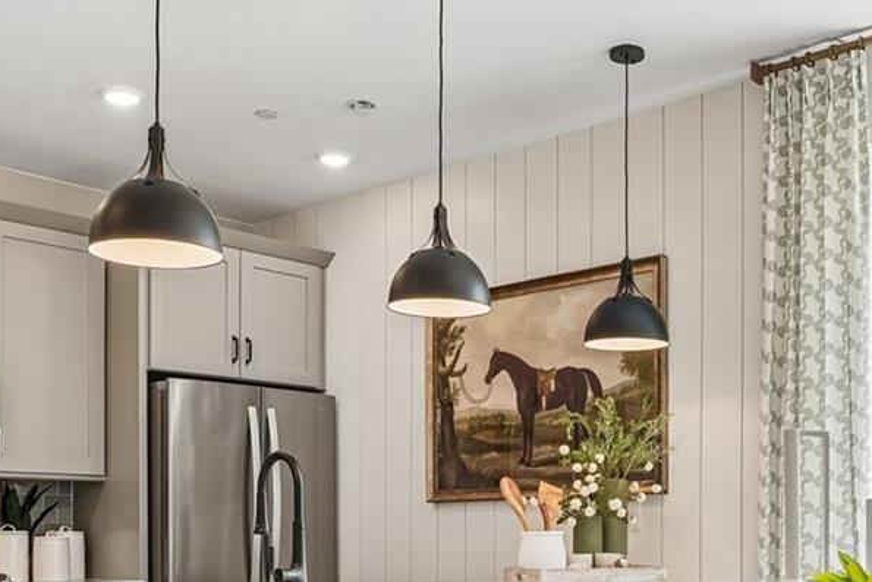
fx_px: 1074
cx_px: 594
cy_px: 547
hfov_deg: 43.5
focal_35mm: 44
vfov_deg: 28.8
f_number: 8
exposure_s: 1/30
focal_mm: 11
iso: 100
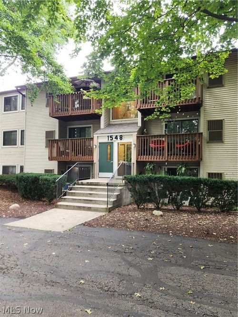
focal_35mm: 23
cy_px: 158
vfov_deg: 73.9
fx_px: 211
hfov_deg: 58.9
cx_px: 119
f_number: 1.8
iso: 400
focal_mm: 5.4
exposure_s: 1/120
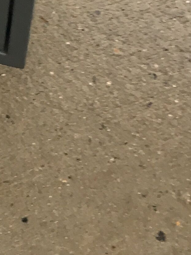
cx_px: -83
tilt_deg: -45.3
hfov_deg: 10.2
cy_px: -179
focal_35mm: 142
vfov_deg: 12.8
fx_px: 1044
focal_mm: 4.15
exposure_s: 1/33
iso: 64
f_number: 2.2
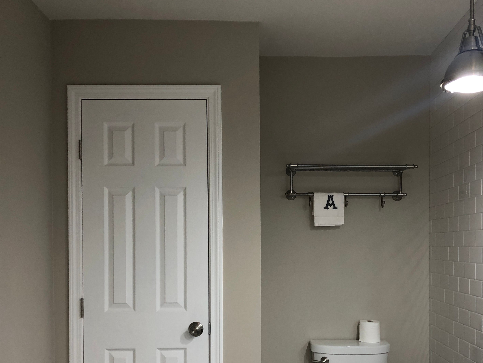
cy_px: 258
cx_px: 278
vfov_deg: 35.4
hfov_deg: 46.6
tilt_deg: -1.9
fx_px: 558
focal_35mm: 40
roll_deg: +0.0
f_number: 1.8
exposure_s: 1/30
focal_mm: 4
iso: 32
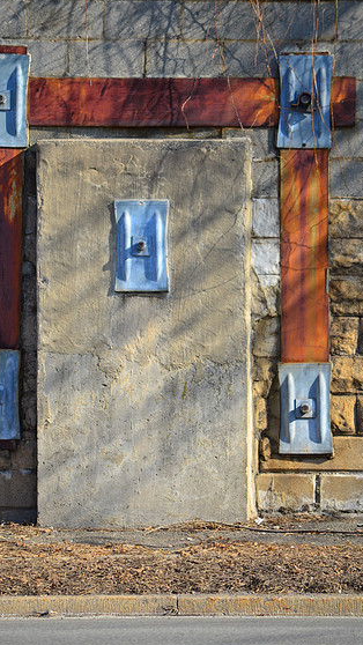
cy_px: 328
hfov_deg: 3.1
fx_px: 6689
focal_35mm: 391
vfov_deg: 5.5
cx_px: 148
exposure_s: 1/250
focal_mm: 240
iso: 100
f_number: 5.3
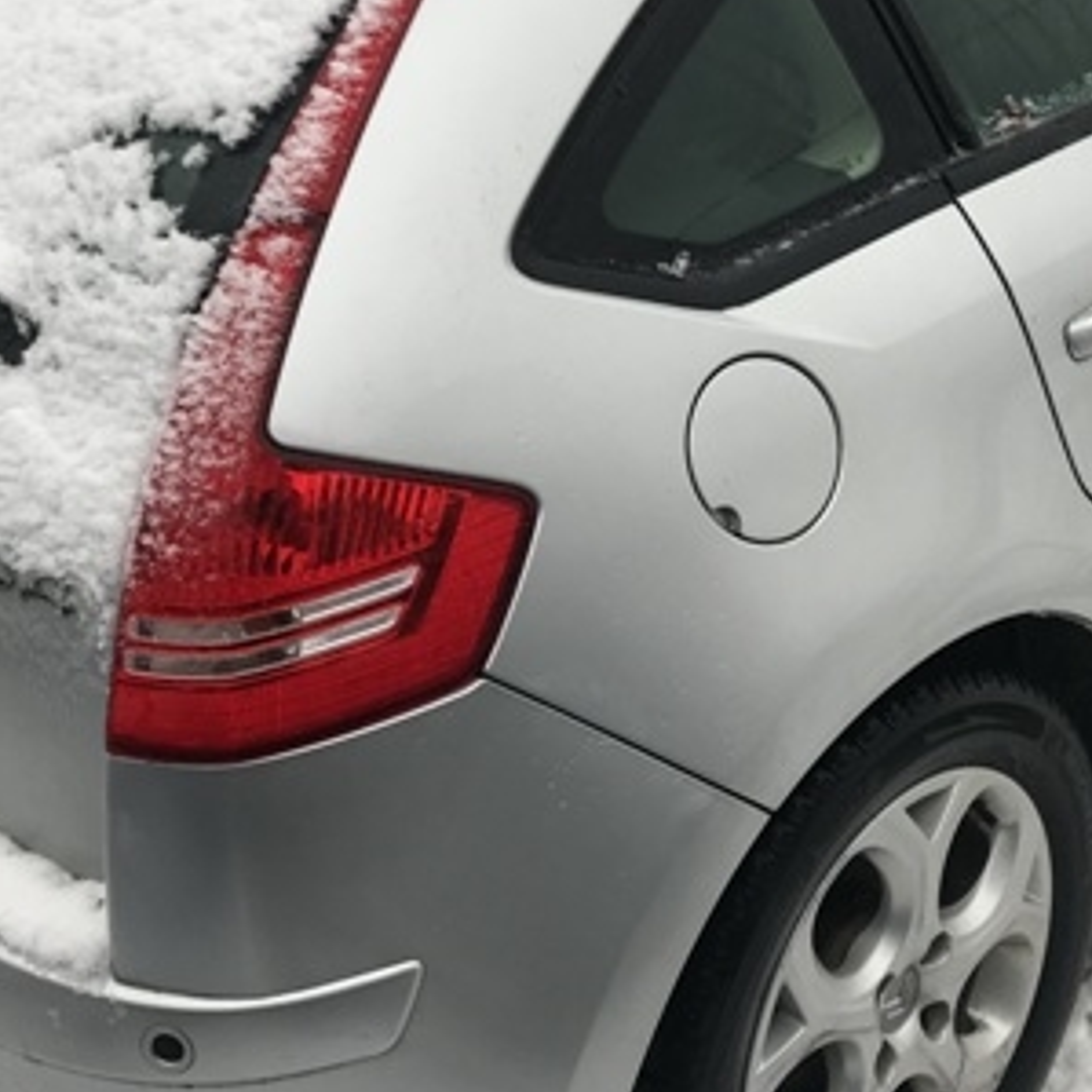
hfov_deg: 32.2
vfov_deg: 31.8
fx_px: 1892
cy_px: 318
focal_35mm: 53
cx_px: 603
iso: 20
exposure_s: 1/100
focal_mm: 3.99
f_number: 1.8
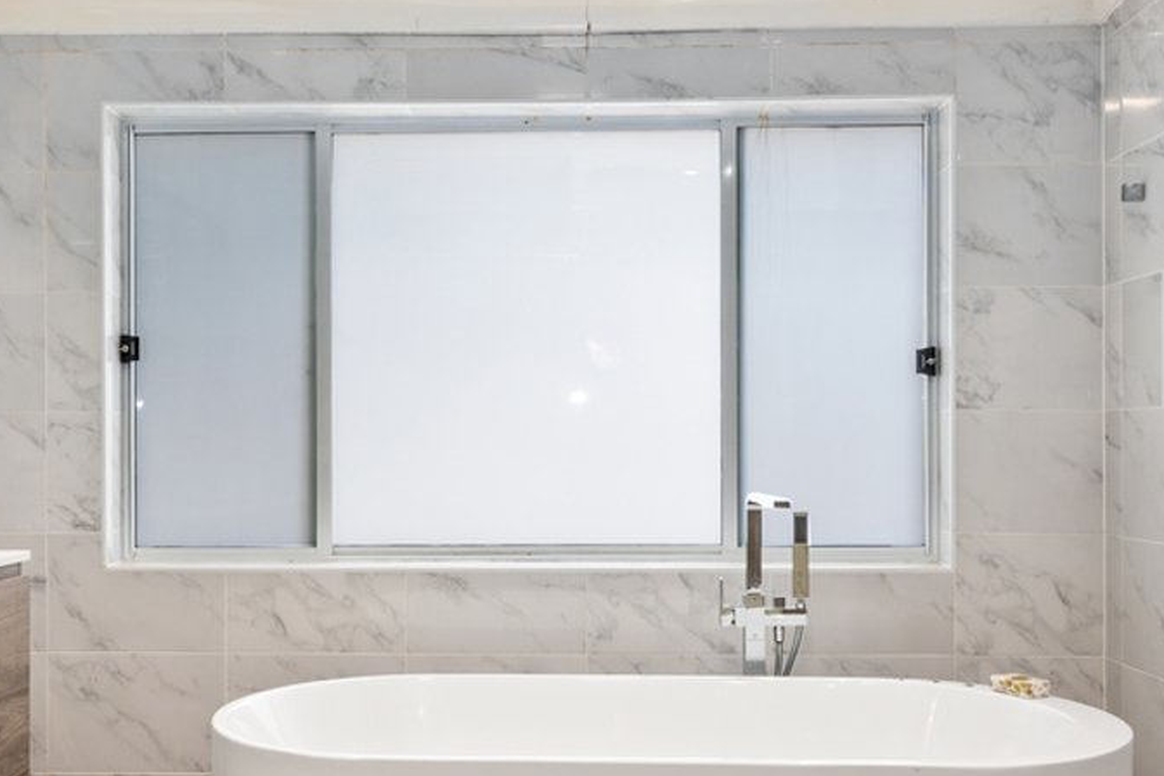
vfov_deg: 33.4
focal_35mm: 40
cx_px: 534
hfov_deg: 48.4
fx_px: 1293
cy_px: 436
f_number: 11
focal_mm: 14
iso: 100
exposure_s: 1/1.67
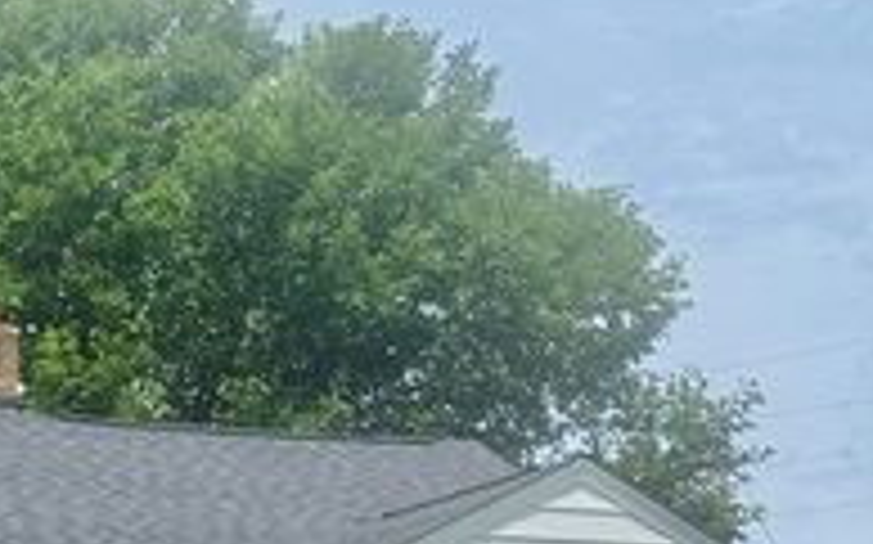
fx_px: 3115
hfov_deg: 15.4
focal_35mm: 131
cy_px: 744
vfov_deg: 9.8
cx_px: -148
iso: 64
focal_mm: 6.76
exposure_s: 1/5587
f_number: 1.78
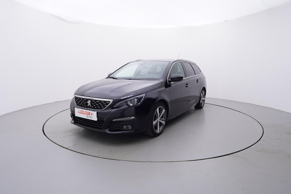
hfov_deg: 77.3
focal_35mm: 22
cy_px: 97
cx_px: 146
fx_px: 182
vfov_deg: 56.2
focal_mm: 15
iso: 200
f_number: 5
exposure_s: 1/80
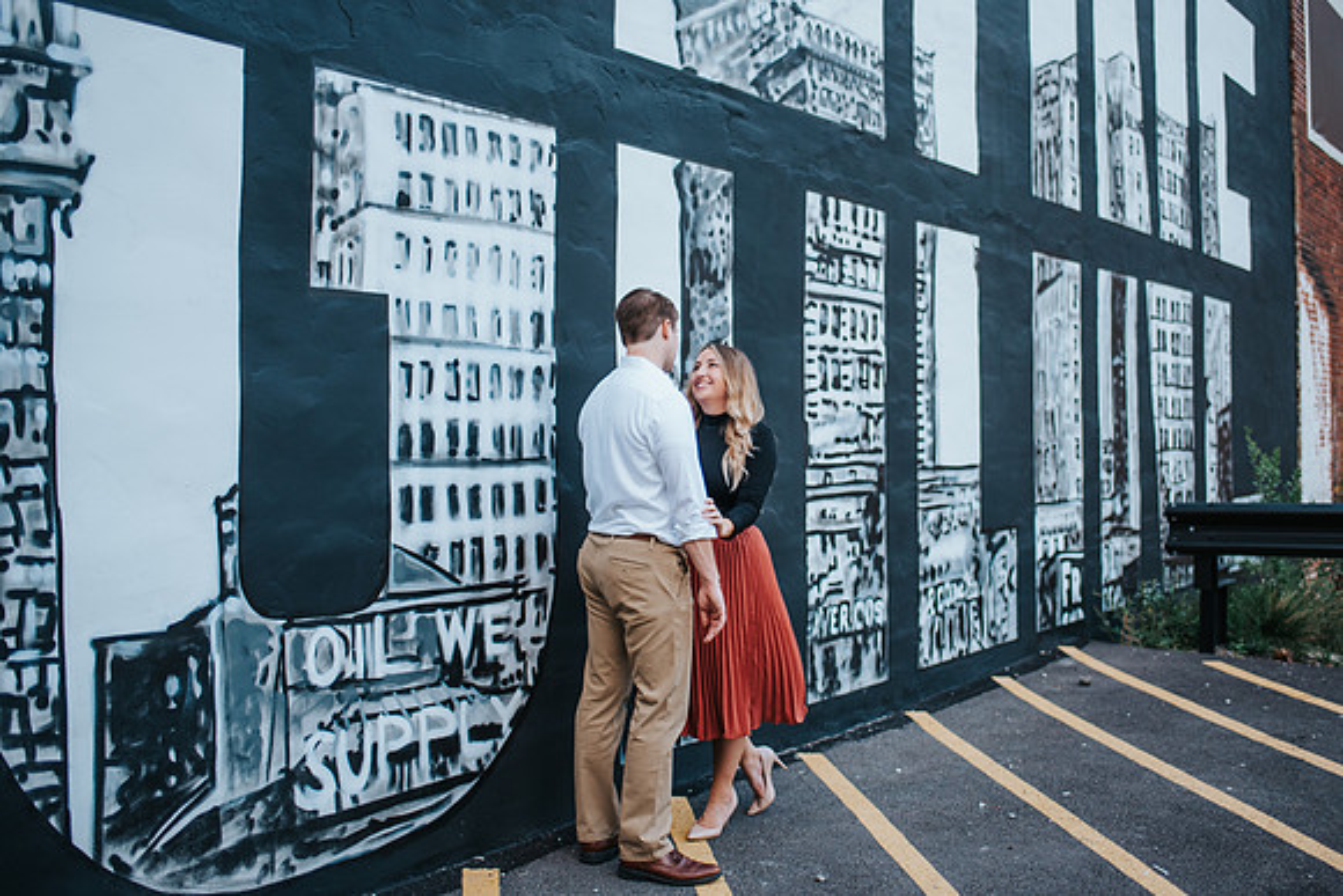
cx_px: 719
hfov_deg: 48.7
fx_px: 1482
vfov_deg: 33.6
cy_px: 400
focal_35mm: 40
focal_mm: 35
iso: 320
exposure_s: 1/500
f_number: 1.8
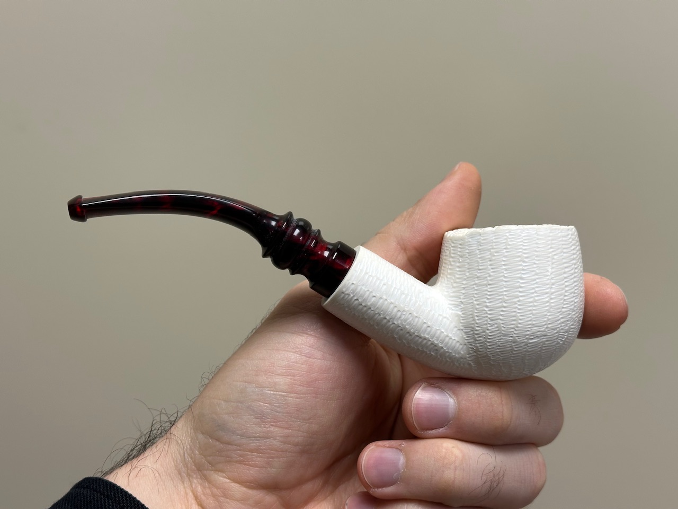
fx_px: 940
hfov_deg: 39.7
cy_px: 254
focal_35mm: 48
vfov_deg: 30.3
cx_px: 339
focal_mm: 6.86
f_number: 1.78
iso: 80
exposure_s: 1/121
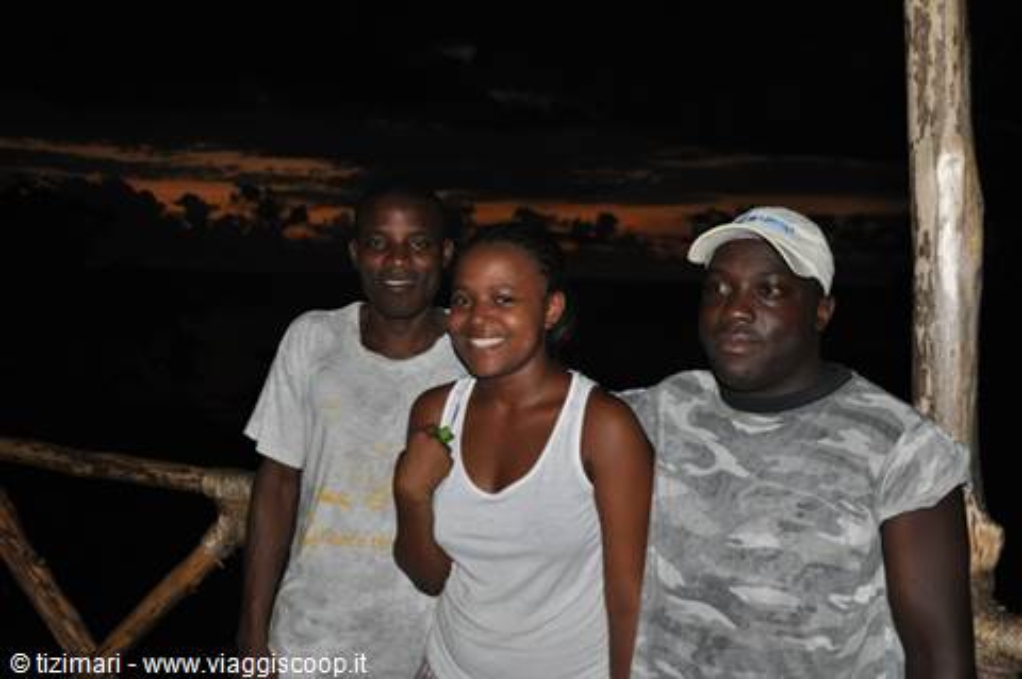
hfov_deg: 49.6
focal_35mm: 39
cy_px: 340
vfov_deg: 34.1
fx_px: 1106
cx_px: 511
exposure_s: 1/60
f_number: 4
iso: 800
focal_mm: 26
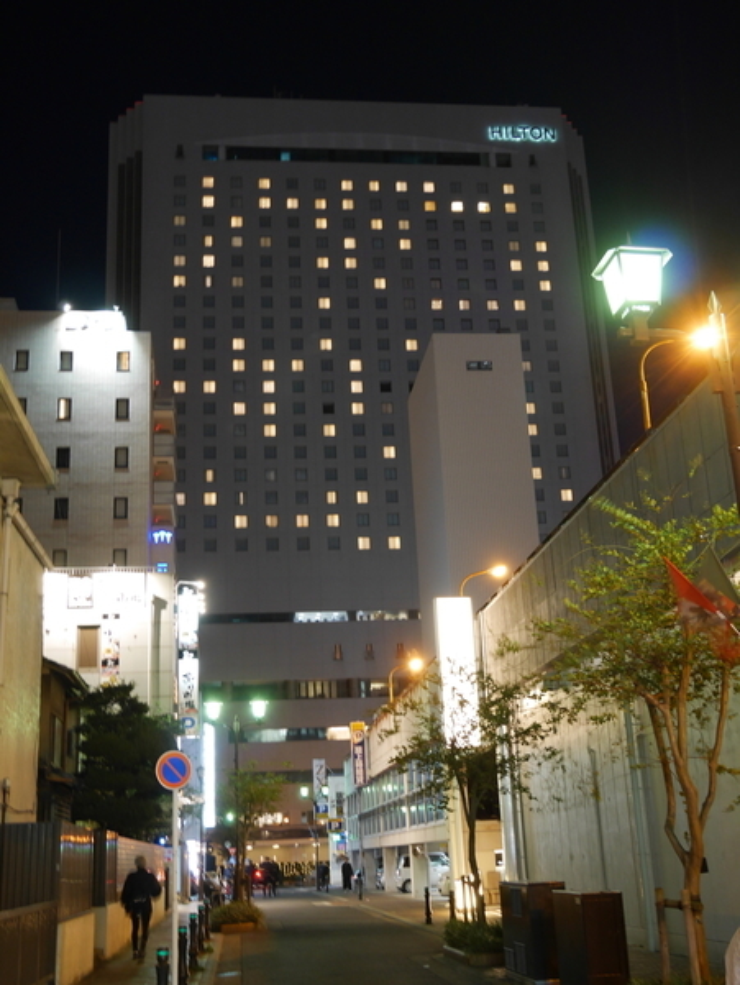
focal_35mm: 42
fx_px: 1195
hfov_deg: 34.4
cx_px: 370
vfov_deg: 44.8
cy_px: 492
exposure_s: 1/4
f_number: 4.7
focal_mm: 21
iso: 800
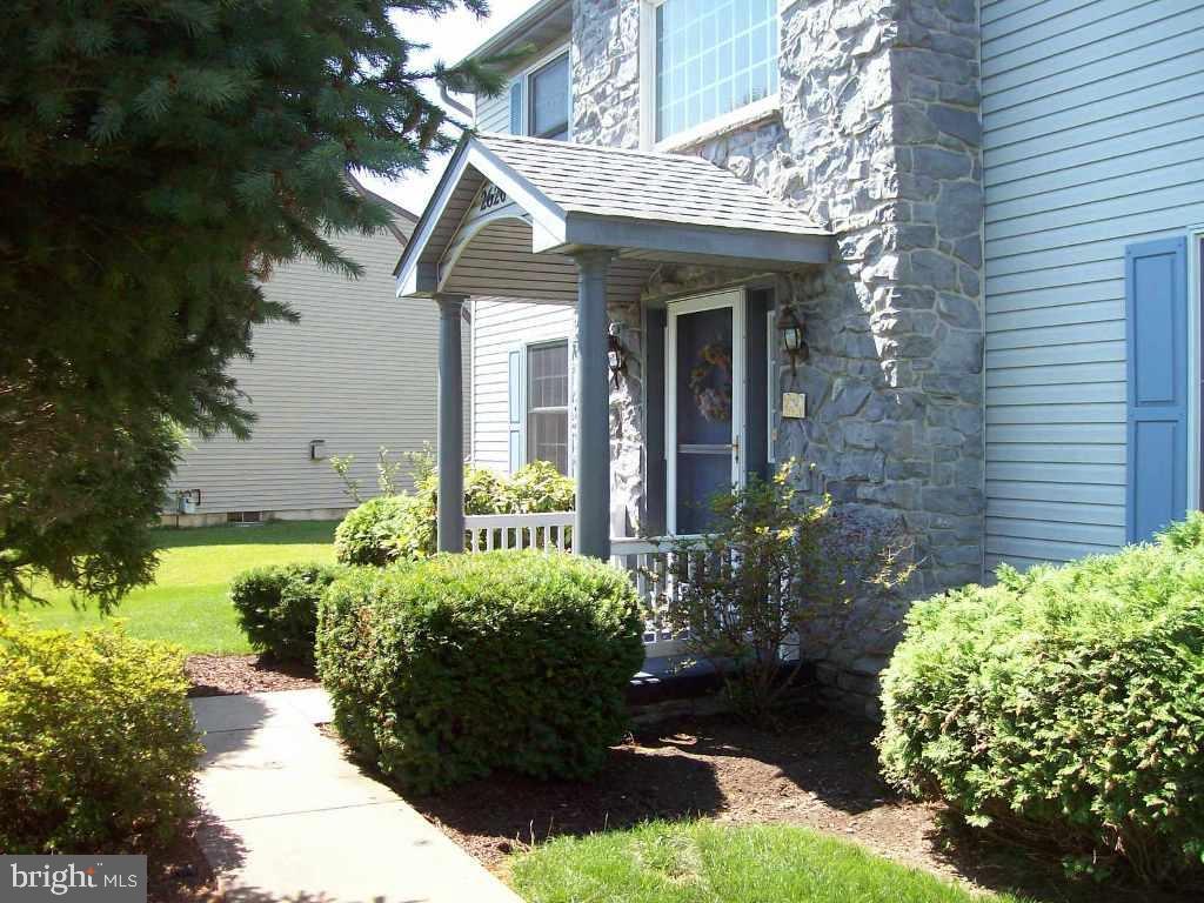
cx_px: 602
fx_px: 1252
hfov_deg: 51.4
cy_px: 452
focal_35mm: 36
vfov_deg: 39.7
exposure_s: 1/332
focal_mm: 6
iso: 80
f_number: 2.7
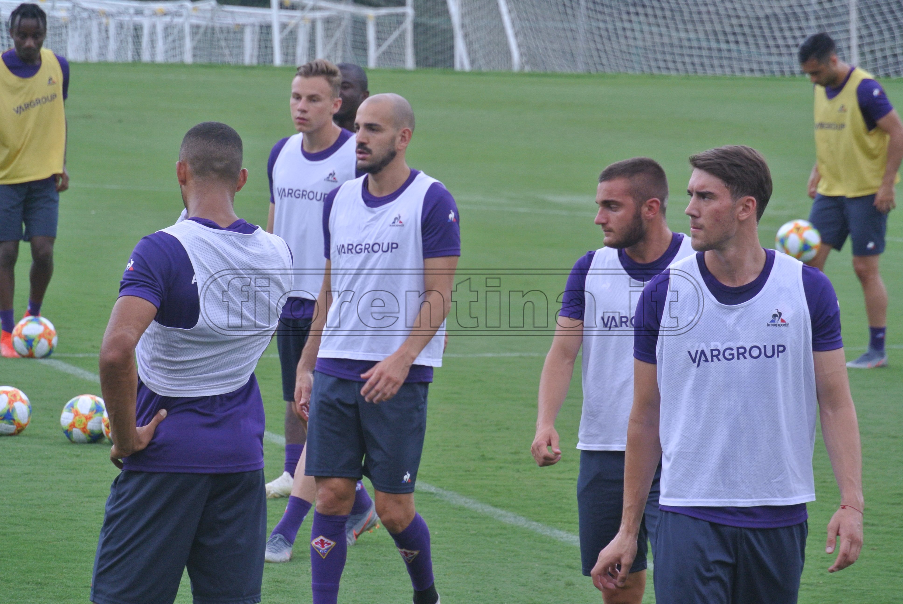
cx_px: 452
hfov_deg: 6.9
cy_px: 302
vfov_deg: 4.6
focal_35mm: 297
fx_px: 7459
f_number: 5.6
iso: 400
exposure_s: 1/200
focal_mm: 110
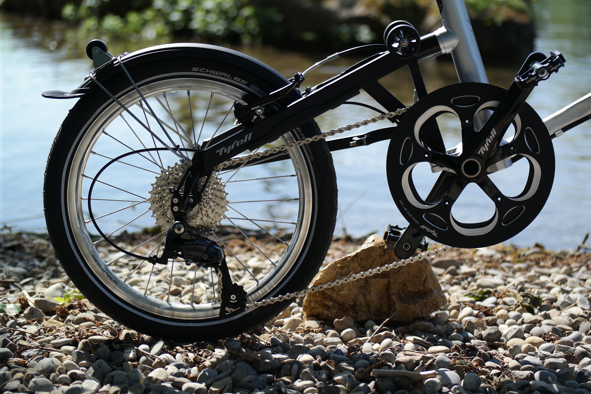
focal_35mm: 92
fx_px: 1510
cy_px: 197
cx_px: 296
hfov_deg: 22.1
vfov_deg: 14.9
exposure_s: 1/1000
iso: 100
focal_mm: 60
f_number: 2.8
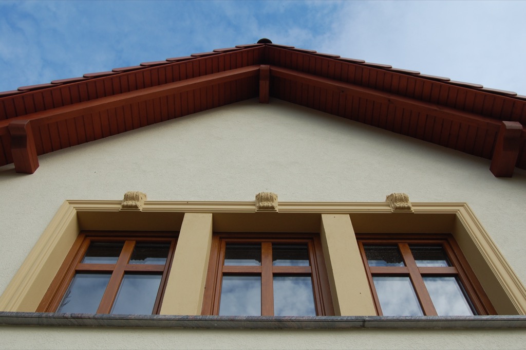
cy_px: 175
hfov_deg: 55.1
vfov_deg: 38.3
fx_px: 504
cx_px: 263
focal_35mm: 34
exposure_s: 1/320
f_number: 9
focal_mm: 23
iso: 200
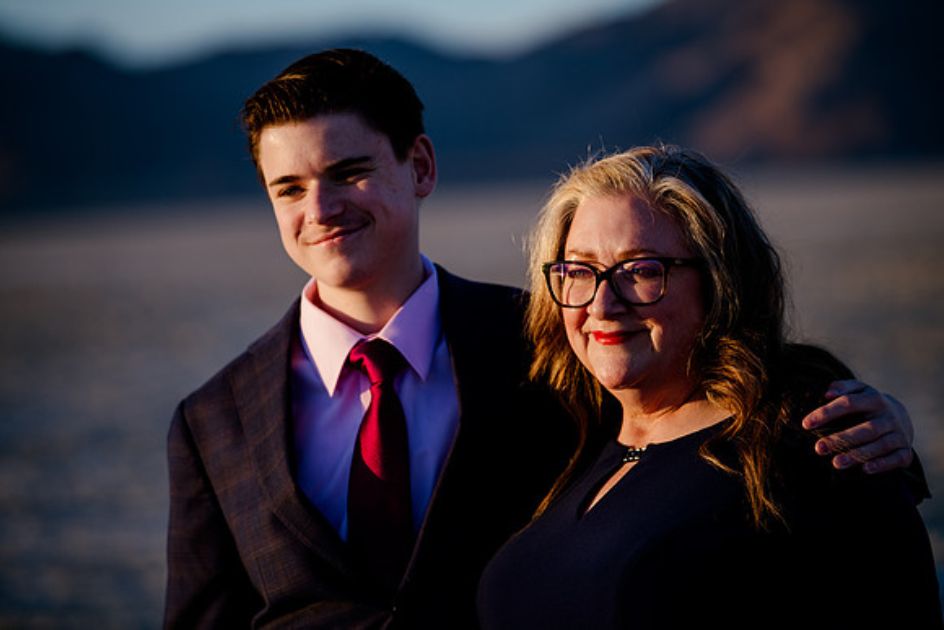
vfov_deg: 9.2
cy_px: 315
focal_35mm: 150
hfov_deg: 13.7
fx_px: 3934
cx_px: 472
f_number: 2.8
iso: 200
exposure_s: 1/1000
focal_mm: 150
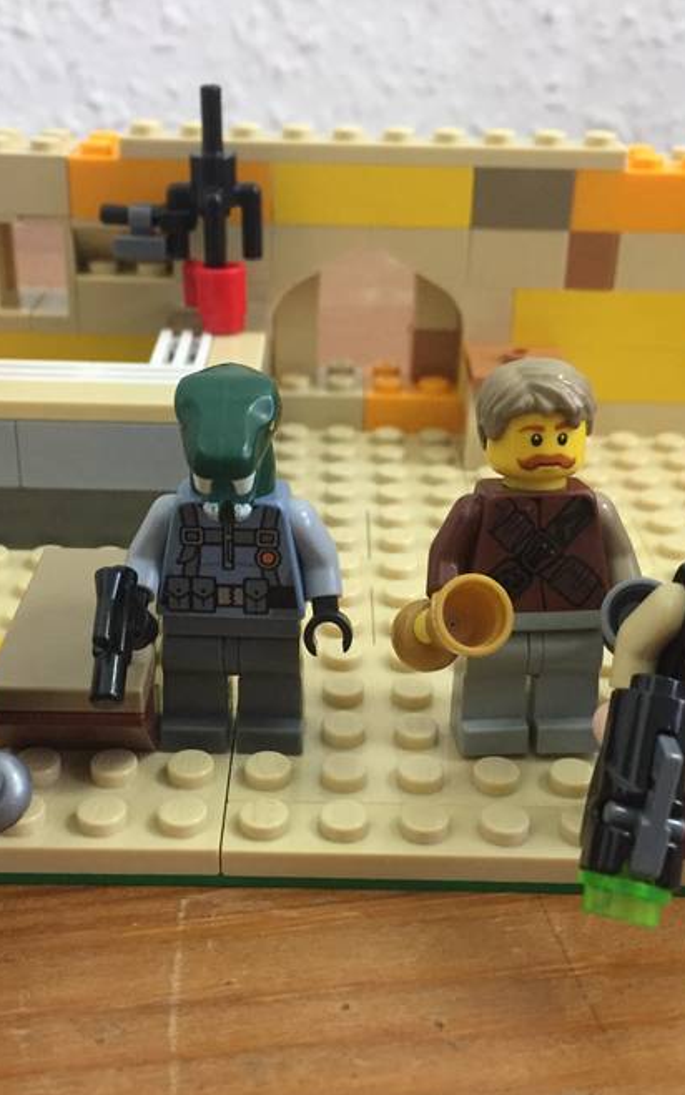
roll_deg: -1.2
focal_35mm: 42
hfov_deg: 30.5
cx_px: 339
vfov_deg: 47.2
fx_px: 1254
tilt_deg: -26.6
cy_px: 556
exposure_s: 1/33
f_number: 2.2
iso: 250
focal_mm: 4.15
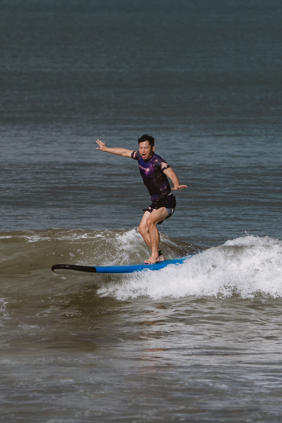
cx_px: 154
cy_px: 163
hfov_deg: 2.2
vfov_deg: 3.4
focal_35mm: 613
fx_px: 7205
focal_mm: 300
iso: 250
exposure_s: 1/3200
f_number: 5.6
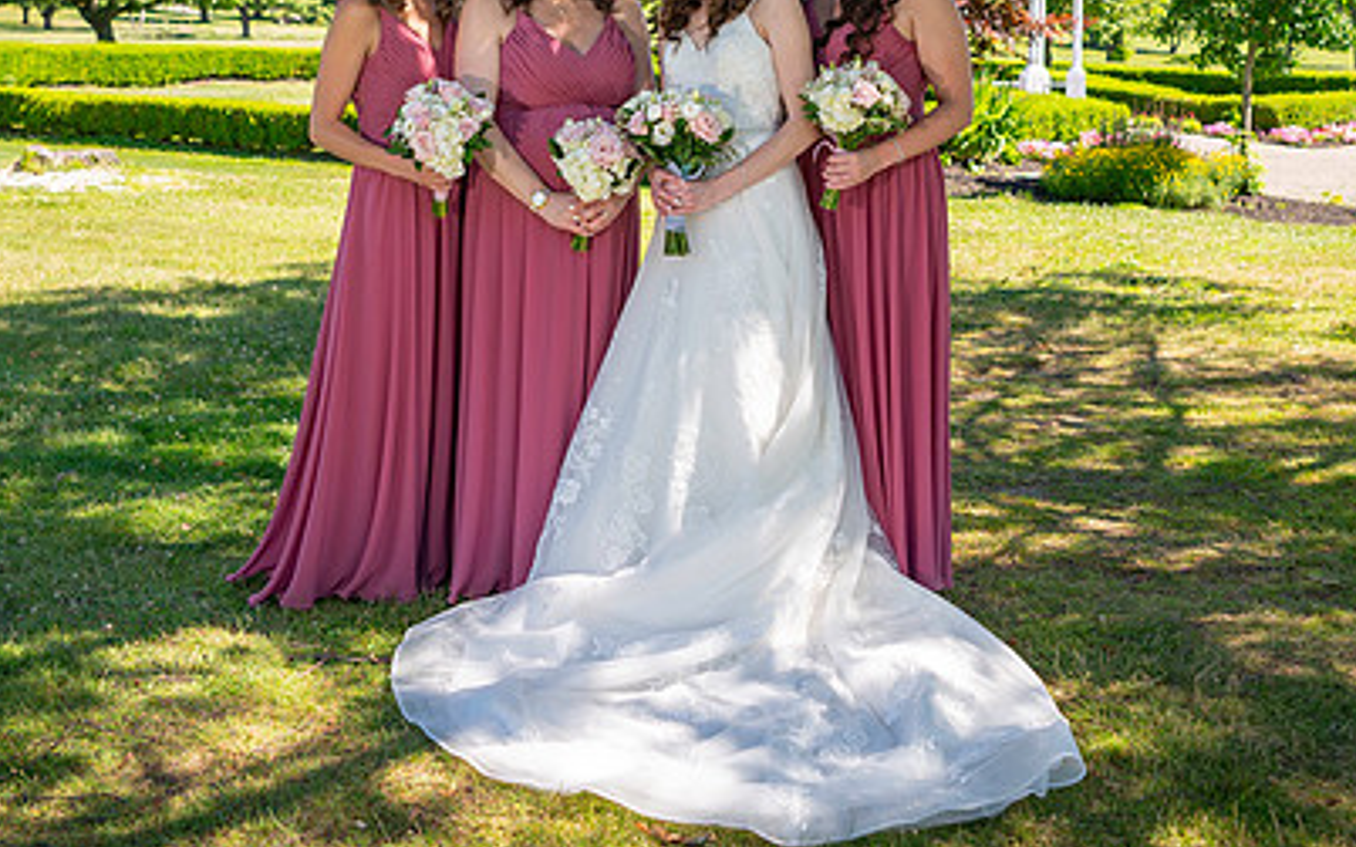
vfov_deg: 29.2
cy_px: 167
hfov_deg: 46.2
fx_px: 1589
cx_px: 720
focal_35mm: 43
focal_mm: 24
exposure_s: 1/800
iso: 100
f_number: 3.2
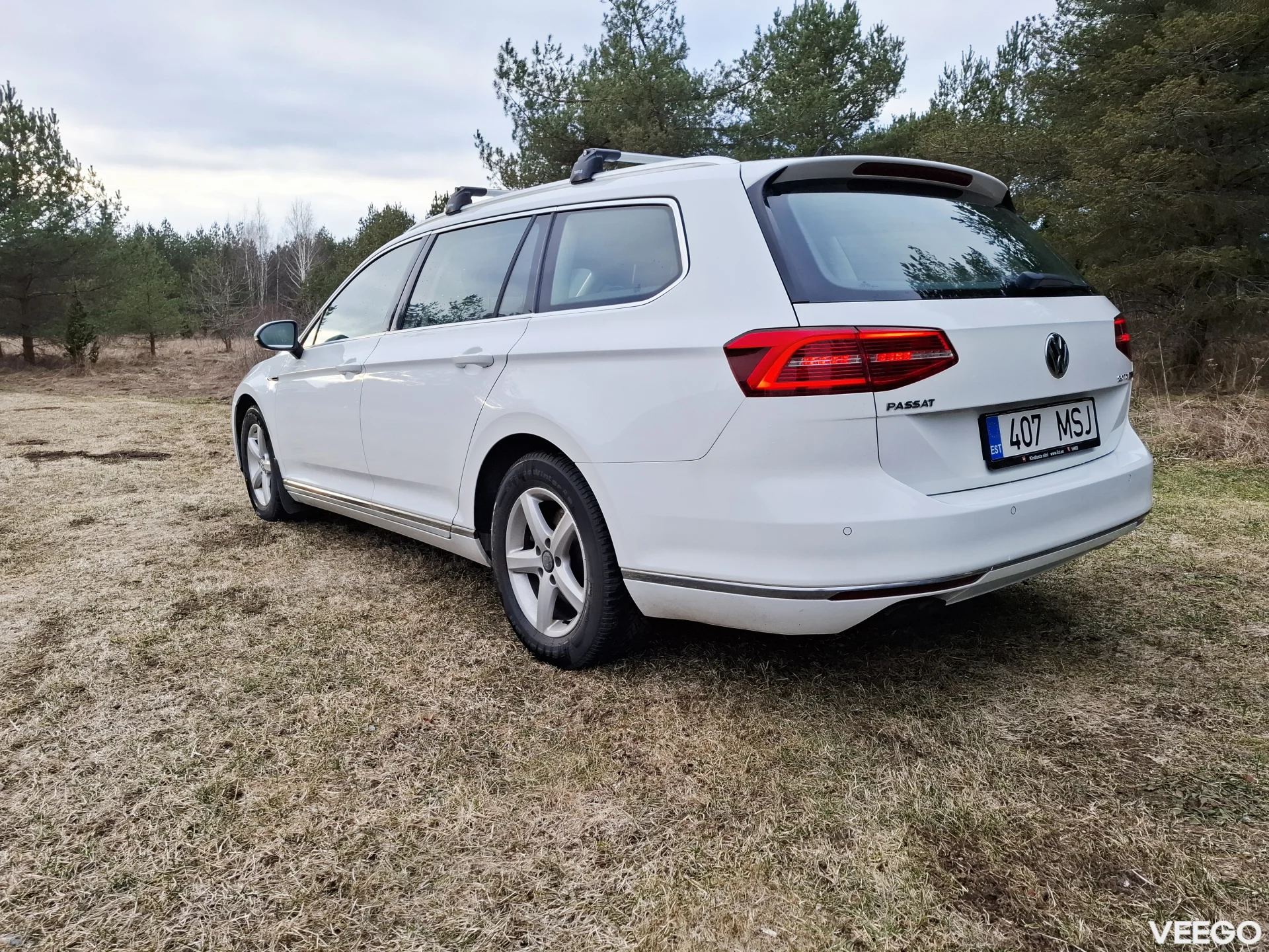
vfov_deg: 58.9
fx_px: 843
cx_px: 634
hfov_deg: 73.9
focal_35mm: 23
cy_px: 476
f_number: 1.8
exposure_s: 1/255
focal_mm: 5.54
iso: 50
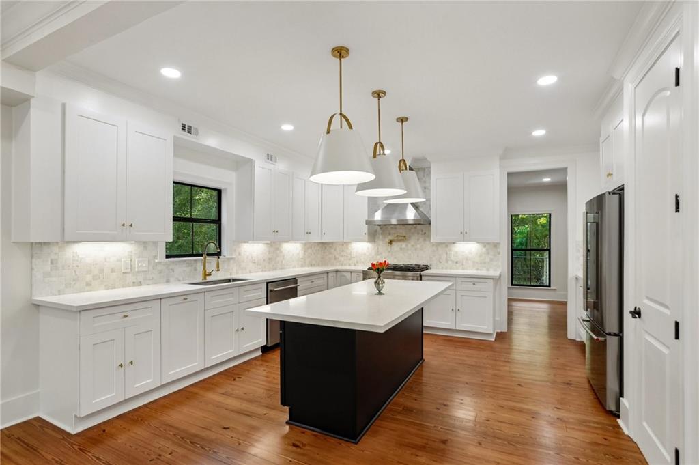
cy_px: 232
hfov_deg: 93.3
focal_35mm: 17
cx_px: 350
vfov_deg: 70.3
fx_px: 330
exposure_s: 1/40
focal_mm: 17
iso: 800
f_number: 11
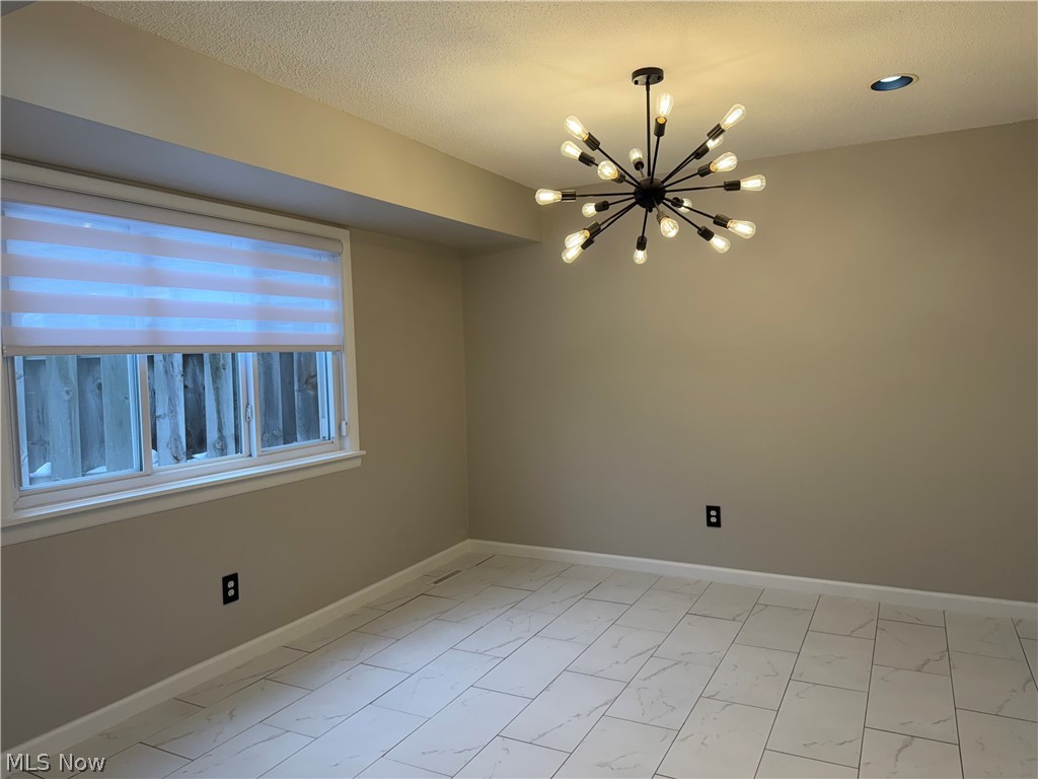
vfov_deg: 56.8
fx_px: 720
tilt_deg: -2.6
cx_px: 519
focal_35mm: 24
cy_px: 390
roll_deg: +1.7
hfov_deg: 71.6
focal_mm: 6.76
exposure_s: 1/598
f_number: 1.78
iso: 100
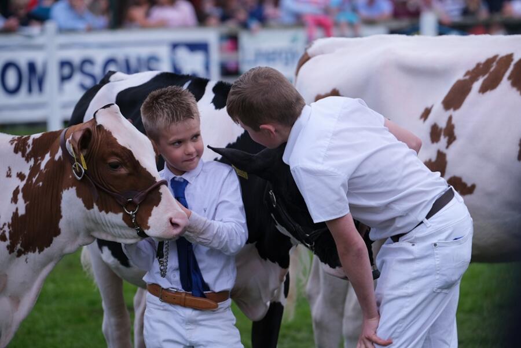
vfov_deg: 6.5
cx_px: 260
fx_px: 3039
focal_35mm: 210
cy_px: 174
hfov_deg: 9.8
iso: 200
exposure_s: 1/1000
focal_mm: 140
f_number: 3.6
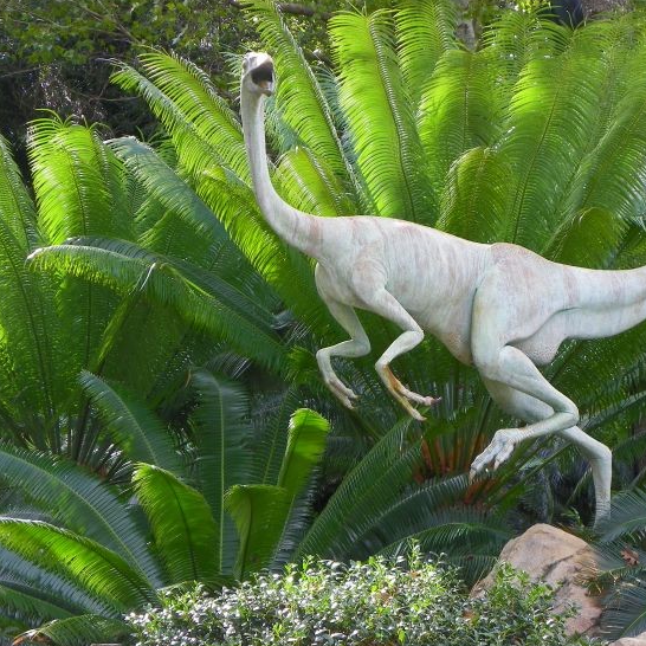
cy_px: 310
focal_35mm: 123
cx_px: 431
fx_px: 2597
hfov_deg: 14.2
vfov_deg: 14.2
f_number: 4
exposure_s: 1/50
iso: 64
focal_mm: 16.9
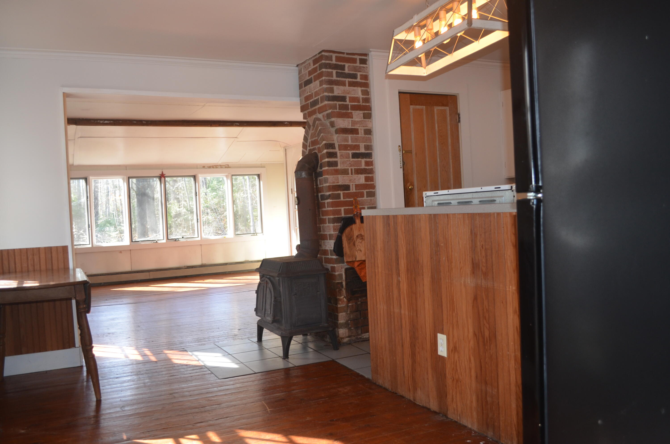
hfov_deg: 62.0
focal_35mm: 30
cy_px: 222
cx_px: 335
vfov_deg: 43.4
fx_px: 557
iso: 400
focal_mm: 20
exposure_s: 1/60
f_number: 3.8
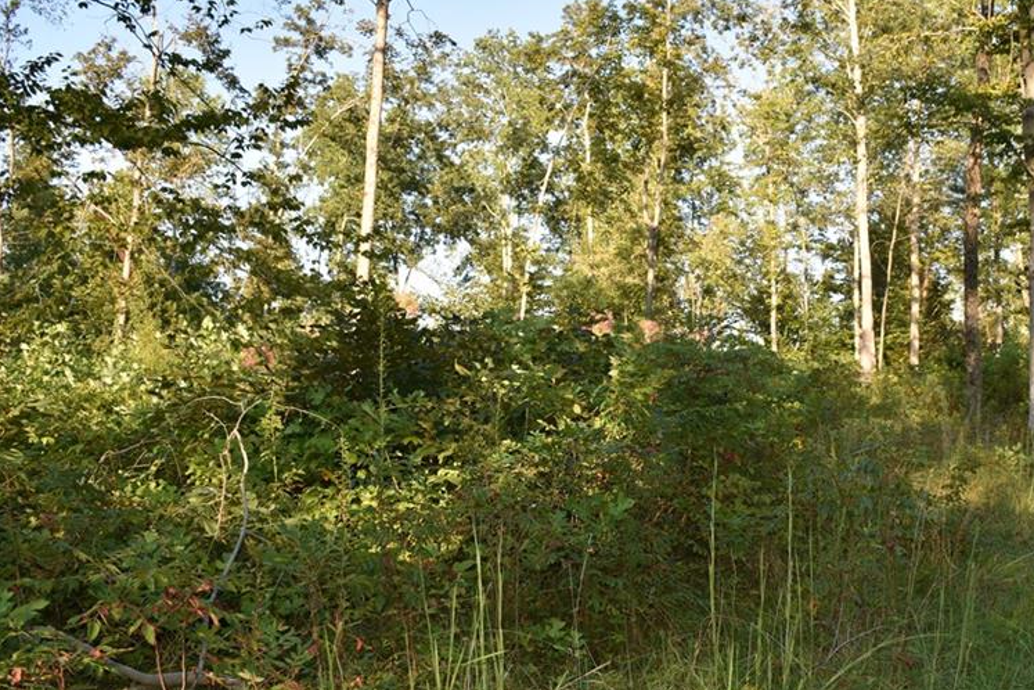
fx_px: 1063
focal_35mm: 37
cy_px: 416
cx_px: 662
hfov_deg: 51.2
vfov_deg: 35.8
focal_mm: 18
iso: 100
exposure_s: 1/250
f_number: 4
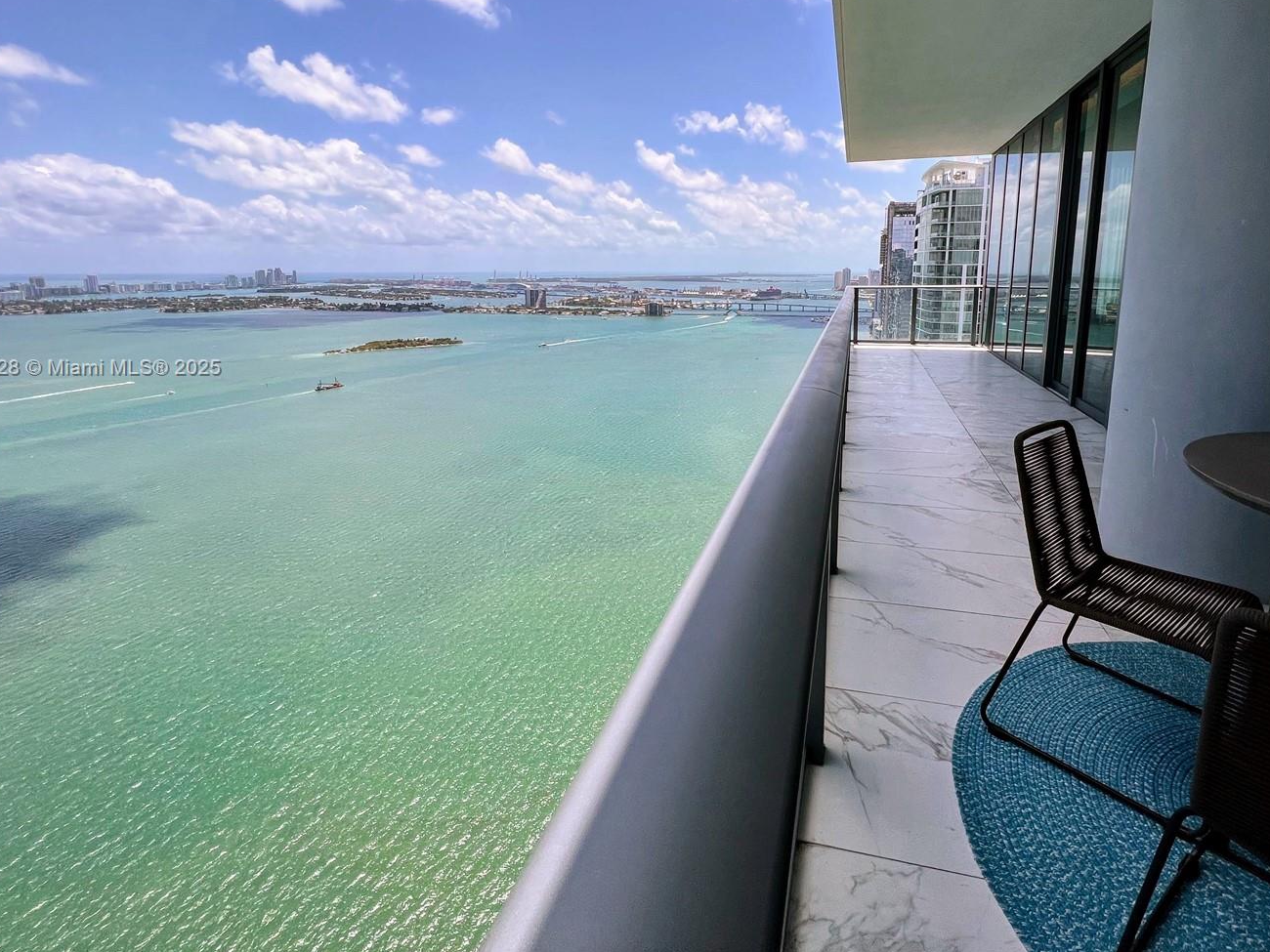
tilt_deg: -9.7
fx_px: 587
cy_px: 369
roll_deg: +1.3
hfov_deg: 94.3
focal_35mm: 16
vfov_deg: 77.0
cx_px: 690
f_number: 1.8
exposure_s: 1/2597
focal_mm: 1.57
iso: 32
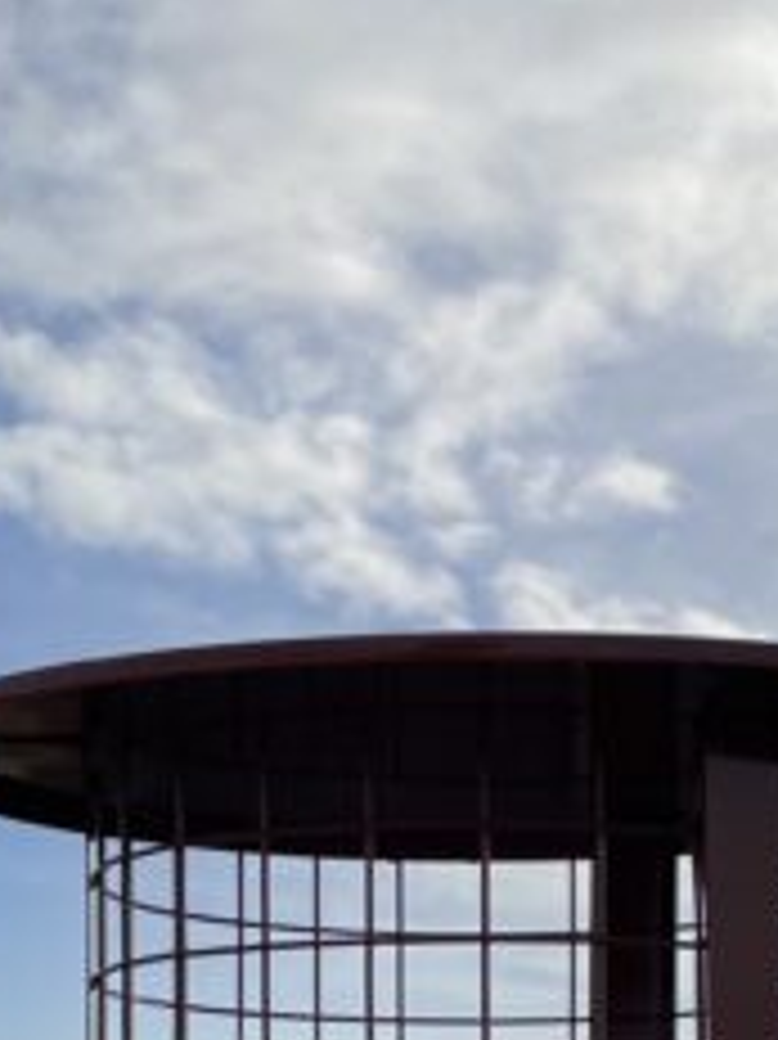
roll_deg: +0.8
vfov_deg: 20.3
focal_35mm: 90
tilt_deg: +0.8
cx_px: 495
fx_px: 2700
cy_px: 1279
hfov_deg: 16.4
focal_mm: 4.2
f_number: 1.6
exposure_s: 1/6135
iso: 32
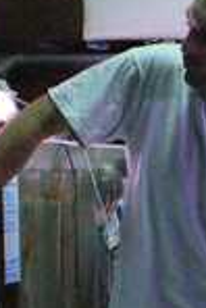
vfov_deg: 11.9
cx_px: 293
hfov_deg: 8.1
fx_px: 1430
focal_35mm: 167
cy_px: 416
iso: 3200
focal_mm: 22
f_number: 5.6
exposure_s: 1/50
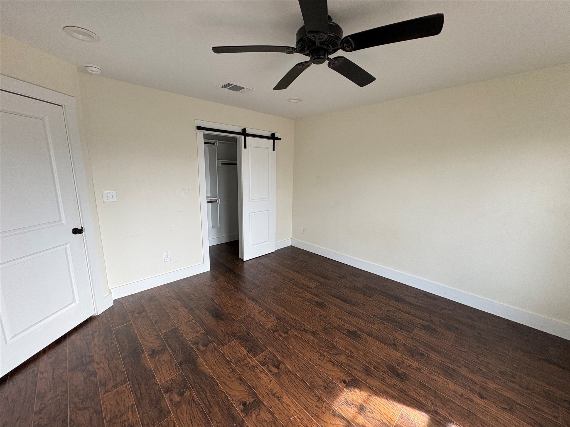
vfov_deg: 85.7
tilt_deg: -10.9
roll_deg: -0.7
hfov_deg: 102.1
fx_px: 231
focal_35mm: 14
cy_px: 214
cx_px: 285
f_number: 2.2
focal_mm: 2.22
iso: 100
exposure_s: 1/99
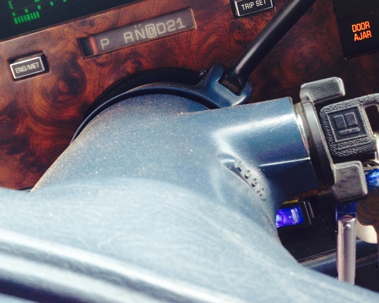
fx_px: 538
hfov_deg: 38.5
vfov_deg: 31.1
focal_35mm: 48
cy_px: 93
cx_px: 139
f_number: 2.4
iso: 64
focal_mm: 4.12
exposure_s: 1/40
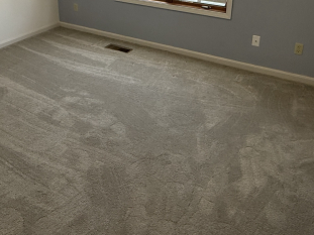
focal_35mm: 30
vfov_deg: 40.7
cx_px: 157
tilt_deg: -13.5
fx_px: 272
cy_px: -2
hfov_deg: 60.0
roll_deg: -1.7
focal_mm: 2.22
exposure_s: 1/120
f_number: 2.2
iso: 125
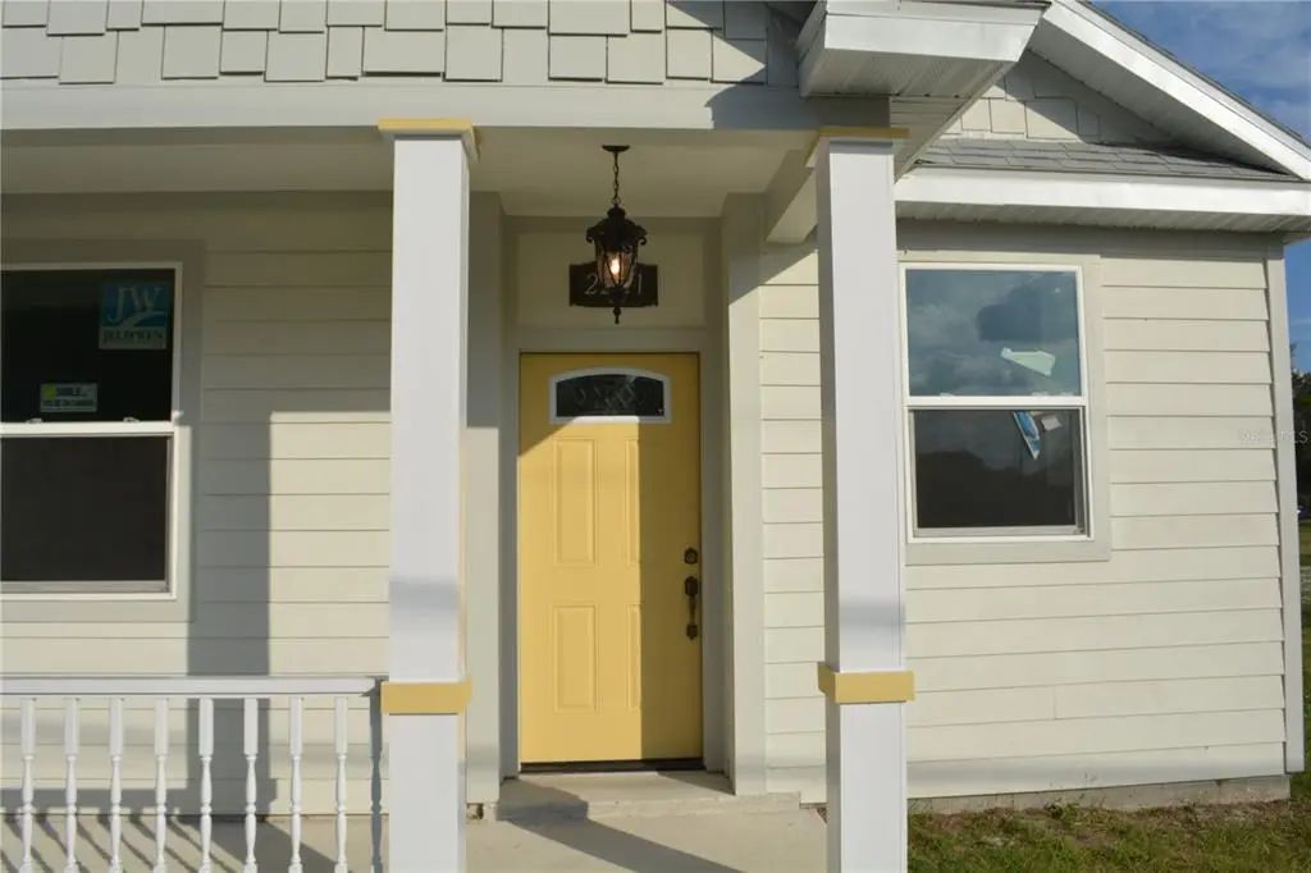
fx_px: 983
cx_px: 656
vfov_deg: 47.9
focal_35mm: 27
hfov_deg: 67.4
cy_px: 436
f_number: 9
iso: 100
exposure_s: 1/320
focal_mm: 18
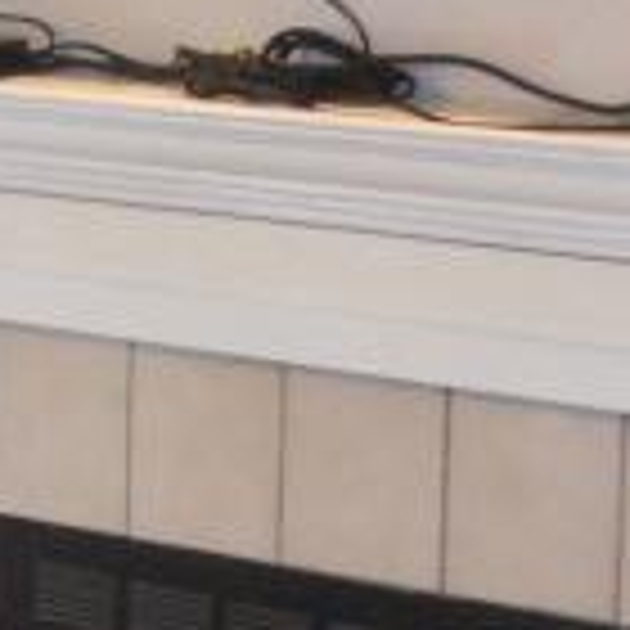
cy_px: 270
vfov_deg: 7.5
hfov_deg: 7.4
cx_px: -450
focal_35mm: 232
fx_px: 4777
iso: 400
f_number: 3
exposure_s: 1/40
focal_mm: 6.4
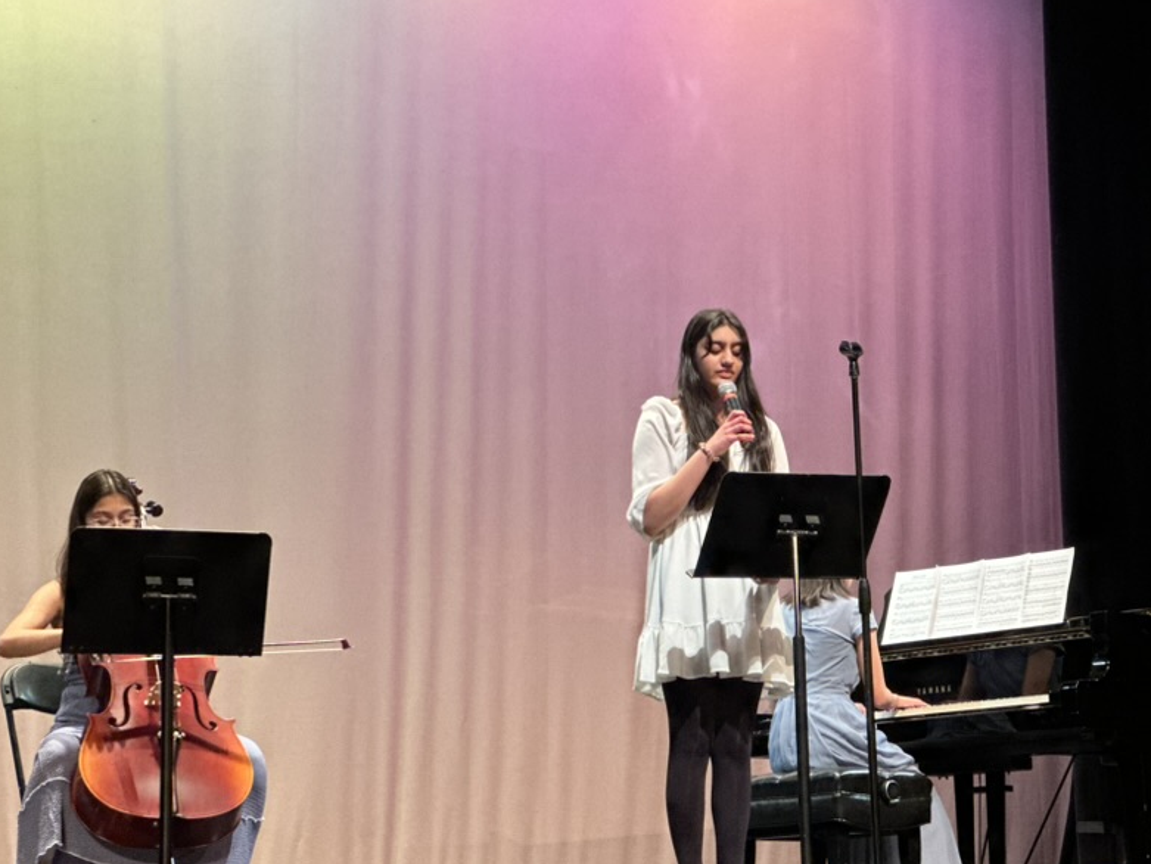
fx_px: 3359
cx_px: 595
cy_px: 457
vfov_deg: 14.7
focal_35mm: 101
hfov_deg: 19.4
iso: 400
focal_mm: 9
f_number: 2.8
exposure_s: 1/20
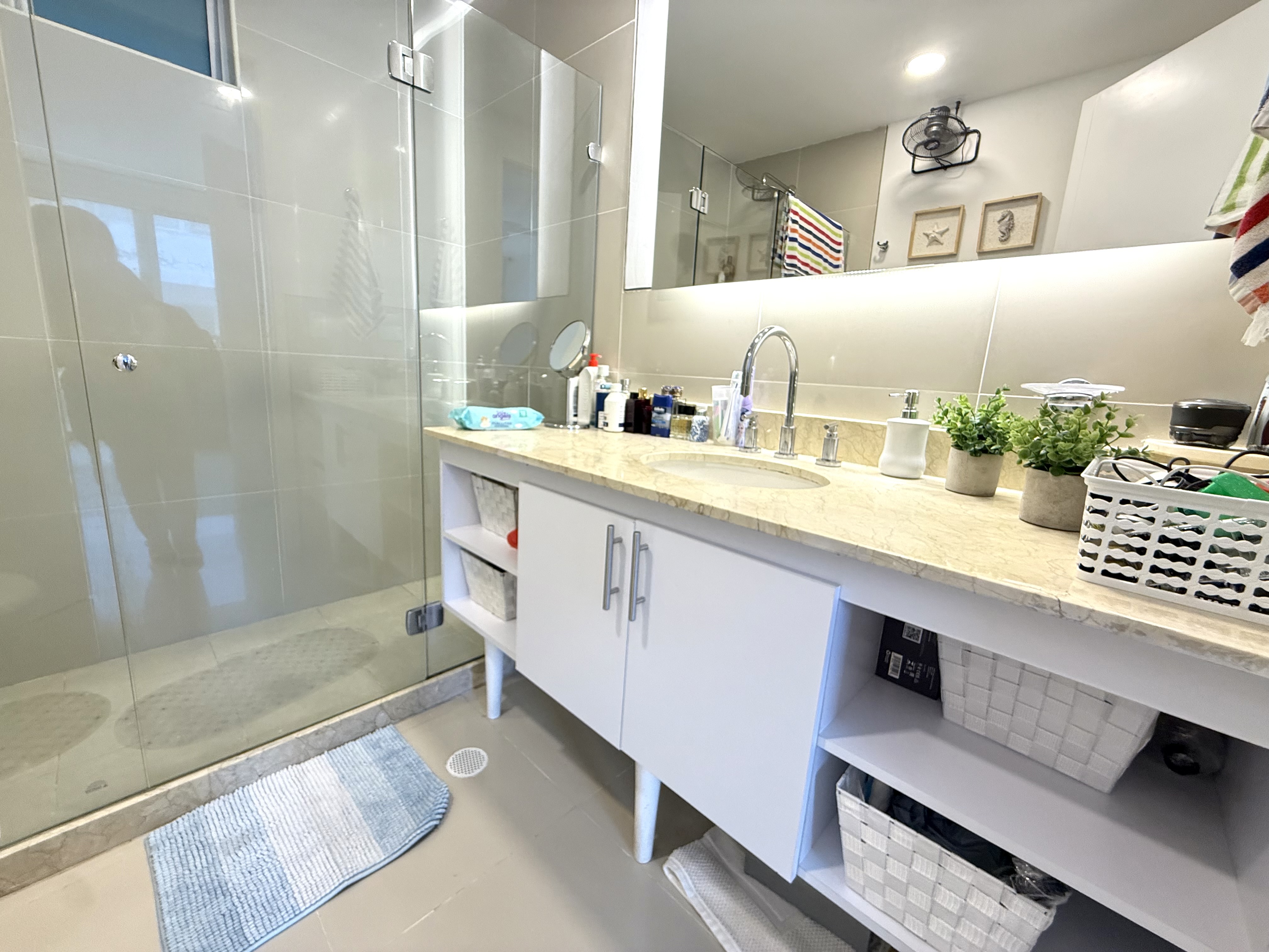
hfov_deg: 102.1
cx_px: 634
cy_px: 476
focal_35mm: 14
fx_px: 513
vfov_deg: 85.7
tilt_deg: -11.0
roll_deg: -3.8
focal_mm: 2.22
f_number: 2.2
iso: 200
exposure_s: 1/60
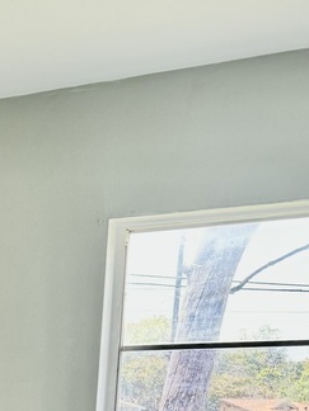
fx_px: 952
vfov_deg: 20.9
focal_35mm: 80
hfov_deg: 16.8
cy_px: 608
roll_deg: -0.2
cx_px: -148
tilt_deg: -12.3
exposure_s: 1/121
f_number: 1.78
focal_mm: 6.76
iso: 125
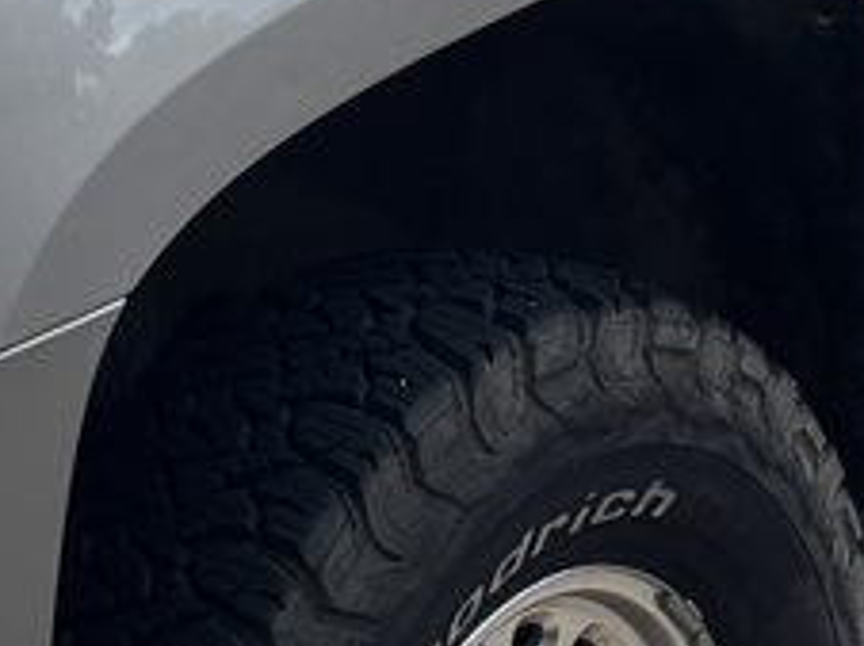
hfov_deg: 13.2
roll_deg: +3.7
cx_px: 694
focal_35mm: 149
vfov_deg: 9.9
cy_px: 147
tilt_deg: -18.1
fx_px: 3715
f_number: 1.6
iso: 50
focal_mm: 5.96
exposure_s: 1/1295
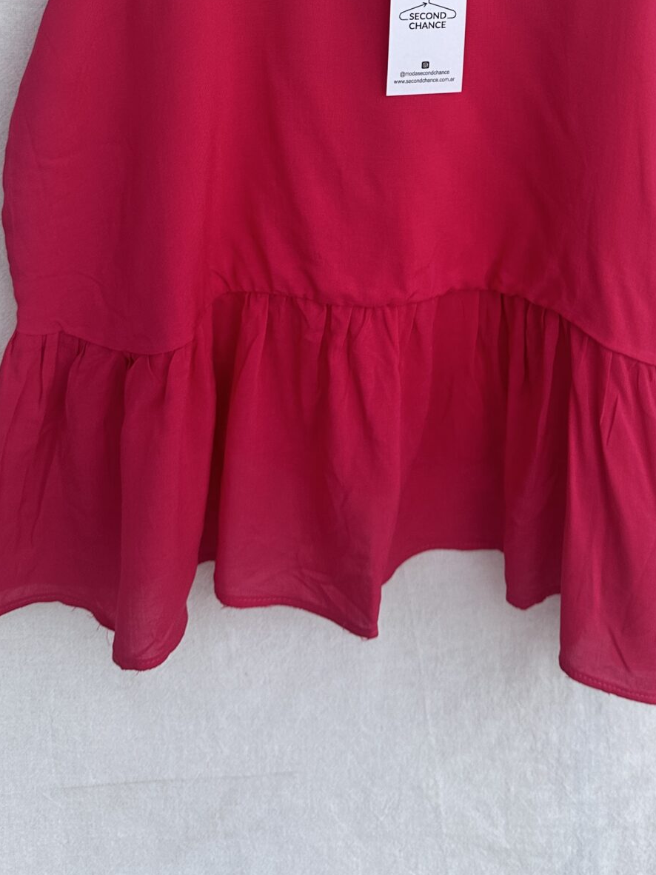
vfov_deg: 33.2
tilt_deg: -9.4
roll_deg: -2.6
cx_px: 446
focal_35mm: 52
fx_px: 1314
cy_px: -33
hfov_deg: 27.8
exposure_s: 1/234
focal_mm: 6.86
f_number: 1.78
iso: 80
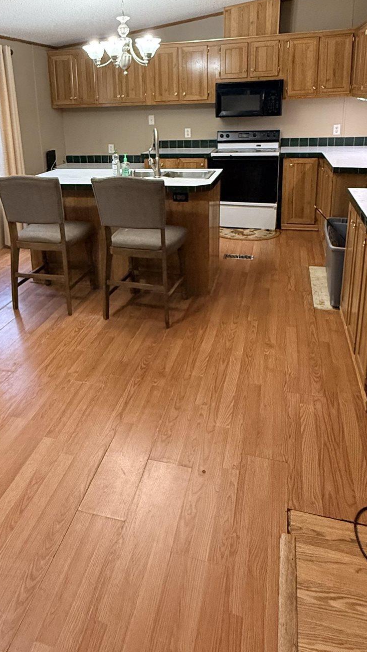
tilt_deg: -14.5
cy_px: 228
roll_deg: +1.4
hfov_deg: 42.6
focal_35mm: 27
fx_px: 467
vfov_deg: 68.3
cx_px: 138
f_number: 2.2
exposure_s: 1/120
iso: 640
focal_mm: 2.22
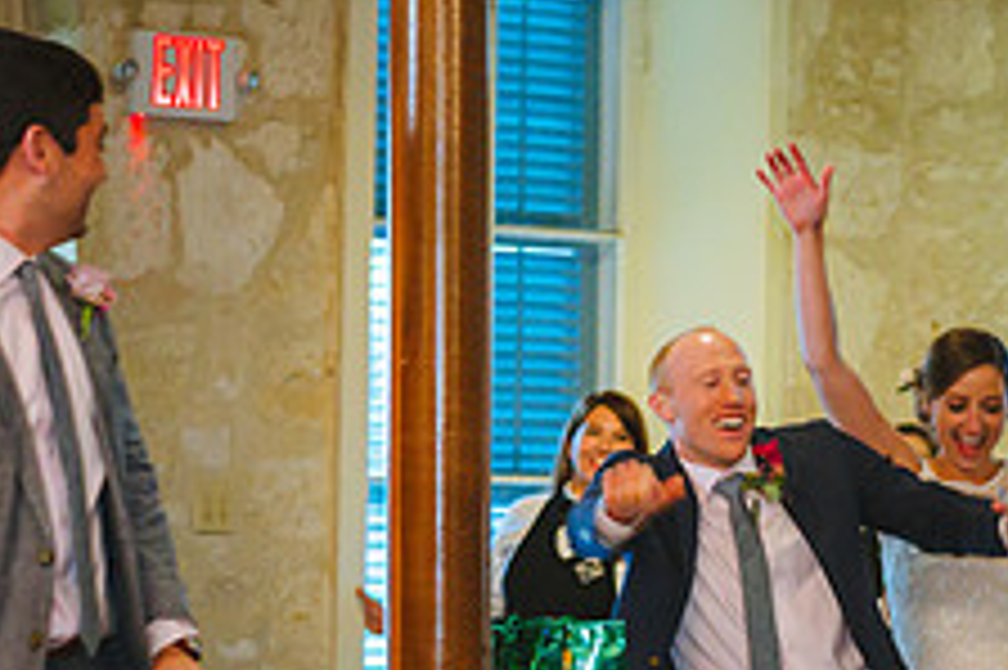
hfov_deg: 11.3
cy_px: 674
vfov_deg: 7.5
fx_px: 5064
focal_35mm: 181
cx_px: 724
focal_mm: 70
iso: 1600
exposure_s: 1/80
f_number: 2.8
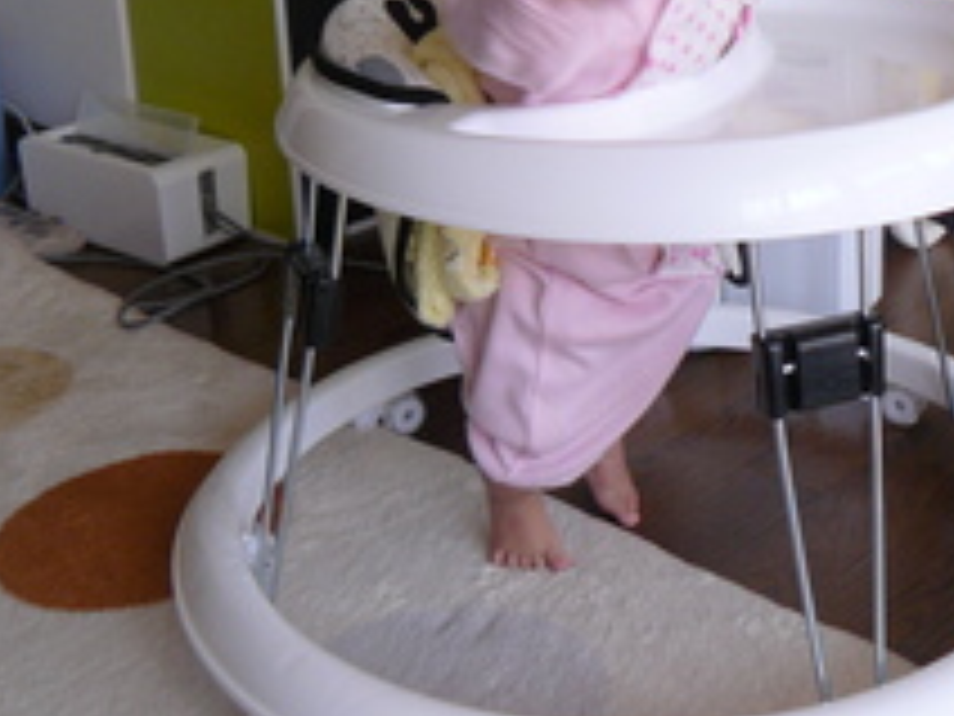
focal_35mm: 81
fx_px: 2232
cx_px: 698
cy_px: 72
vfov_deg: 17.9
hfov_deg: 23.9
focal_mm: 7.1
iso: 100
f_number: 2.8
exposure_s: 1/50
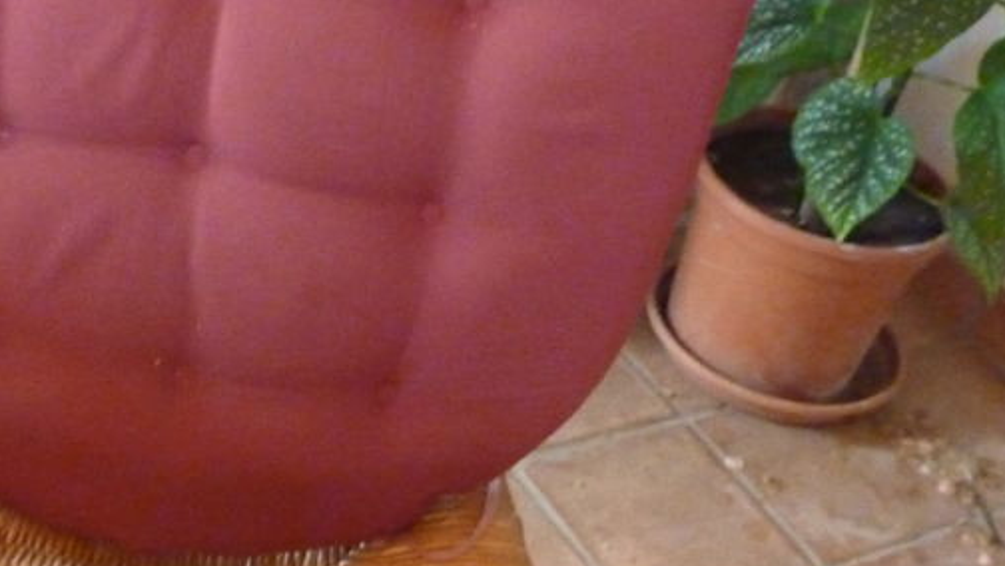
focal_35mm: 54
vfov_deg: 22.2
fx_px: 1440
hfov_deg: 37.6
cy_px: 331
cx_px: 261
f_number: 3.3
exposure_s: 1/50
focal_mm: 4.1
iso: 800
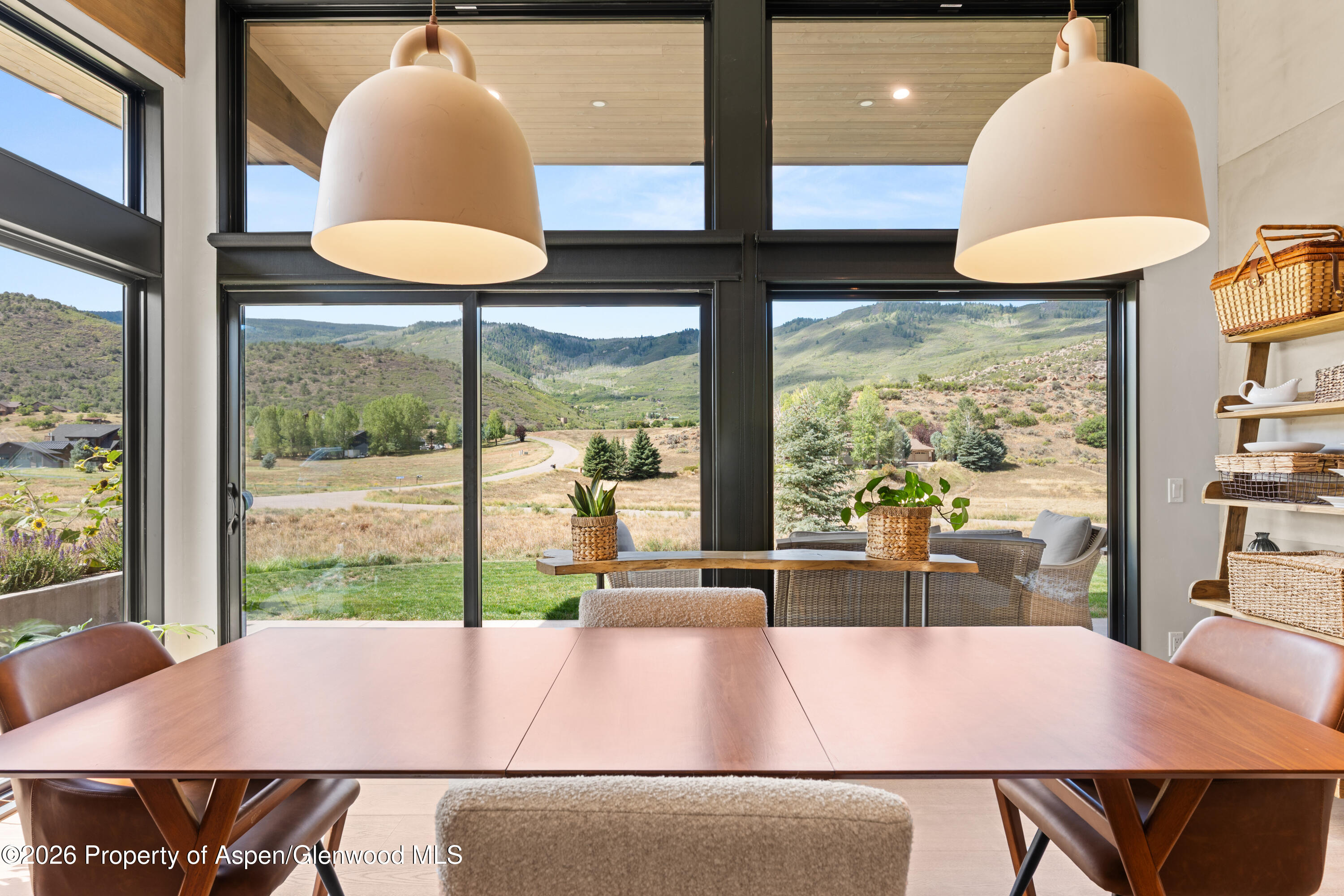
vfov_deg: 63.2
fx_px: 728
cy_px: 448
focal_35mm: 20
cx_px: 672
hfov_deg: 85.4
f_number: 7.1
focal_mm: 19.5
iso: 125
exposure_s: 1/3
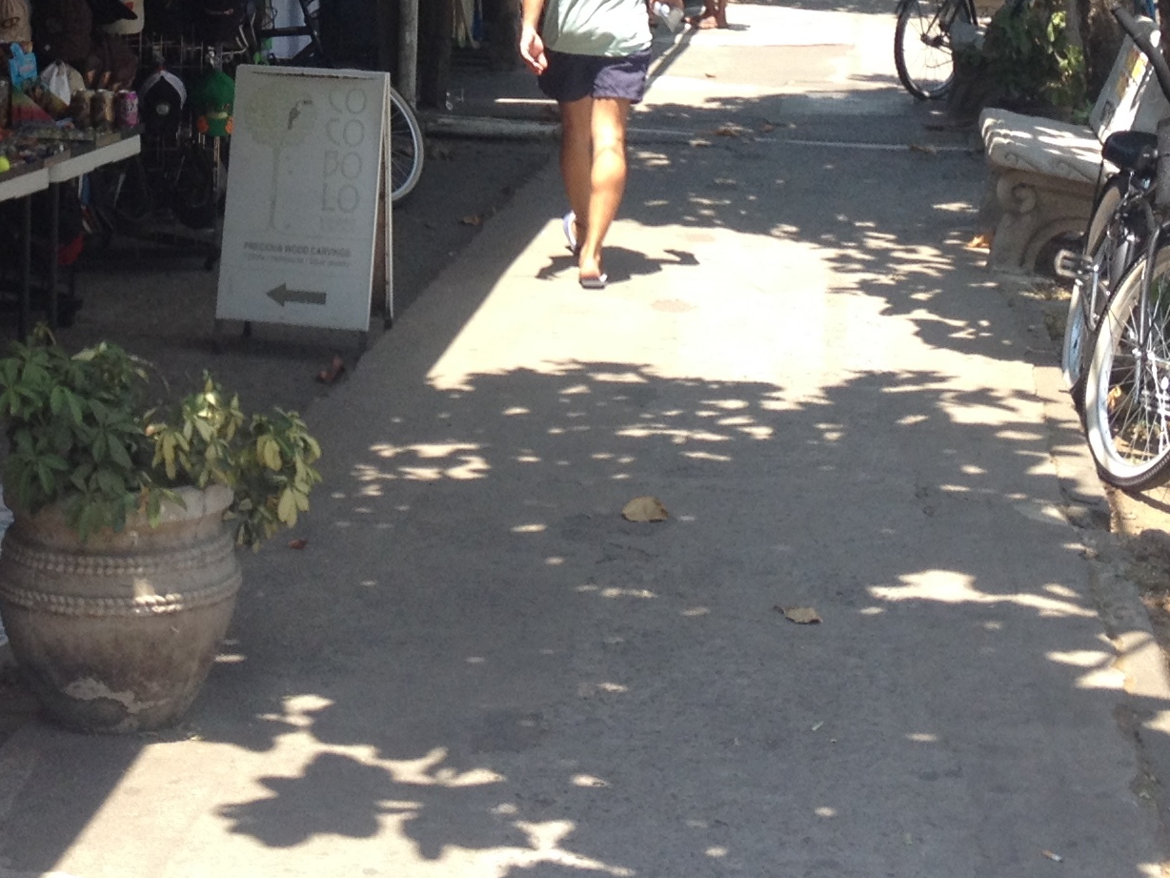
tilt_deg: -5.2
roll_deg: -0.3
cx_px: 324
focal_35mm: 93
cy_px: -155
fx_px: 3143
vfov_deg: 15.4
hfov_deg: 20.9
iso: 50
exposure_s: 1/442
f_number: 2.4
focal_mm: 4.28
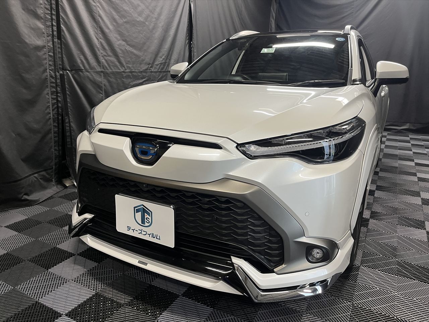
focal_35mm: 26
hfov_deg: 67.3
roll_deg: -1.5
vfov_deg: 53.1
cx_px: 214
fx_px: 322
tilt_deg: -15.5
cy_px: 161
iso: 160
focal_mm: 5.1
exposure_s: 1/60
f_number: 1.6
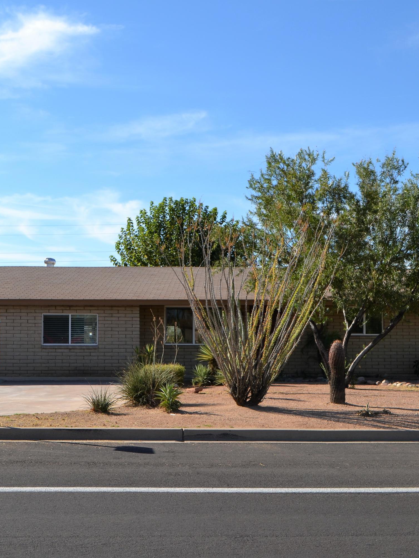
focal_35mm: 52
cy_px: 279
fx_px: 839
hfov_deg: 27.9
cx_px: 154
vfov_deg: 36.8
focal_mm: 24
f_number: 8
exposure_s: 1/200
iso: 100
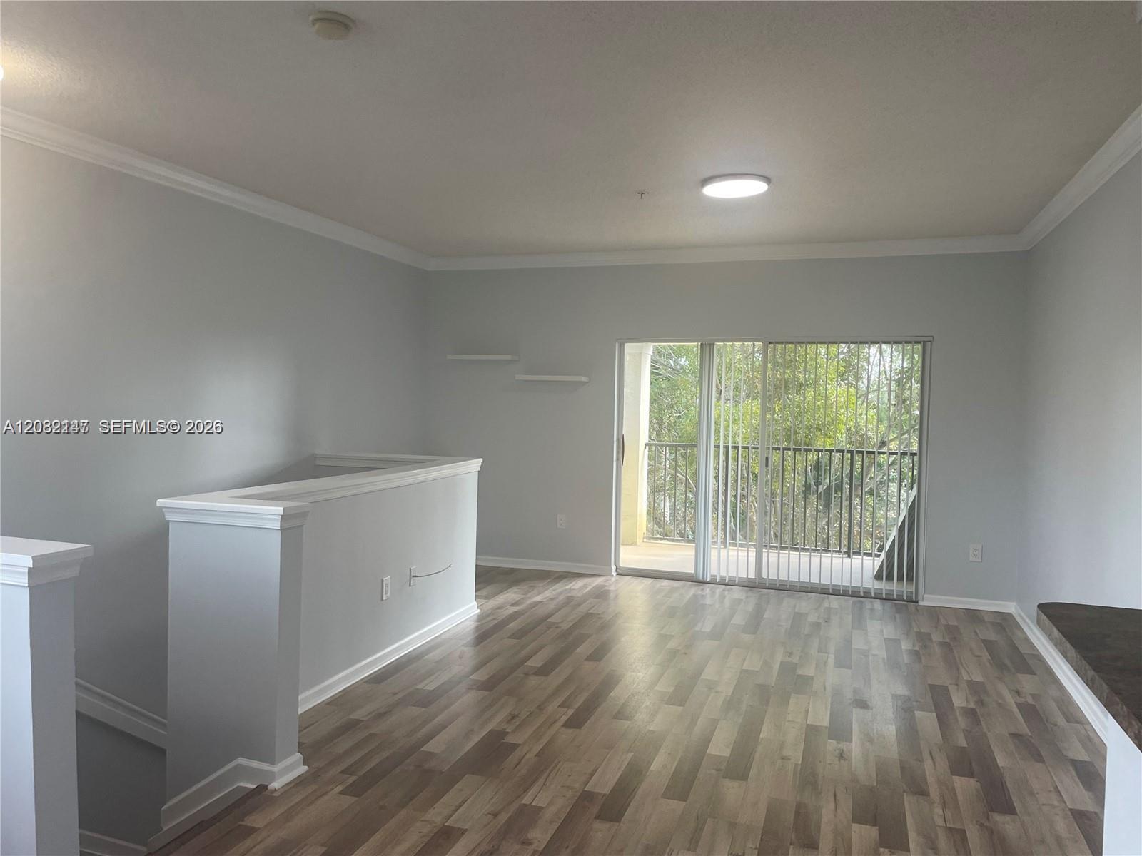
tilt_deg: -1.8
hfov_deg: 67.3
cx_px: 571
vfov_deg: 53.1
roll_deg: -1.1
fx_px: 858
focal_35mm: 26
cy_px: 428
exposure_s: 1/120
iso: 80
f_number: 1.6
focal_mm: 4.2
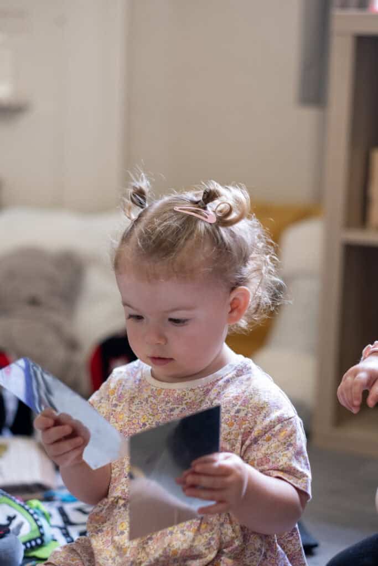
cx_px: 189
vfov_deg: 24.2
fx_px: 1322
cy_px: 283
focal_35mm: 84
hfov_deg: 16.3
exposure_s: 1/100
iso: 320
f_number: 1.8
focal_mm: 56
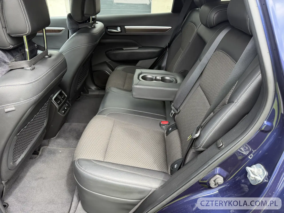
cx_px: 142
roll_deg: -1.4
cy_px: 106
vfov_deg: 56.8
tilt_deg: -32.2
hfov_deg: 71.6
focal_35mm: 24
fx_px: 197
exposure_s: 1/184
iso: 100
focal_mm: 6.76
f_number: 1.78
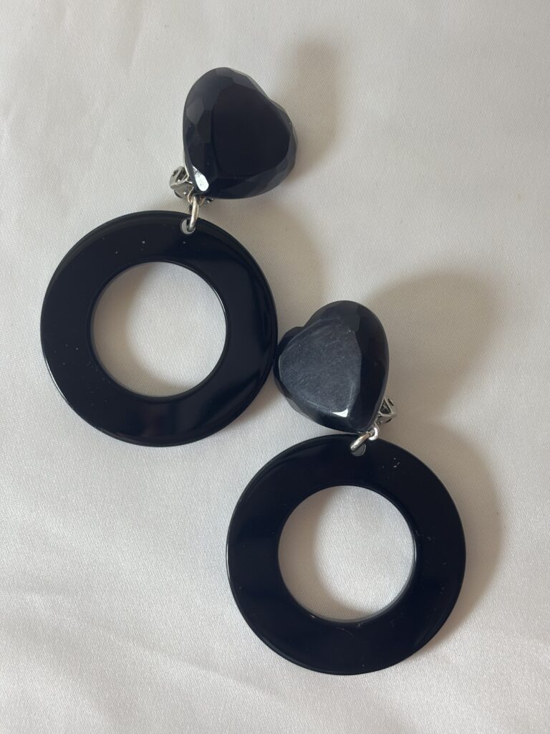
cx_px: 275
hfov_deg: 28.0
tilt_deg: -85.7
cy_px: 367
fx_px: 1102
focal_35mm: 52
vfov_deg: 36.8
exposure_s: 1/100
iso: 32
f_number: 1.6
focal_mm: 5.96
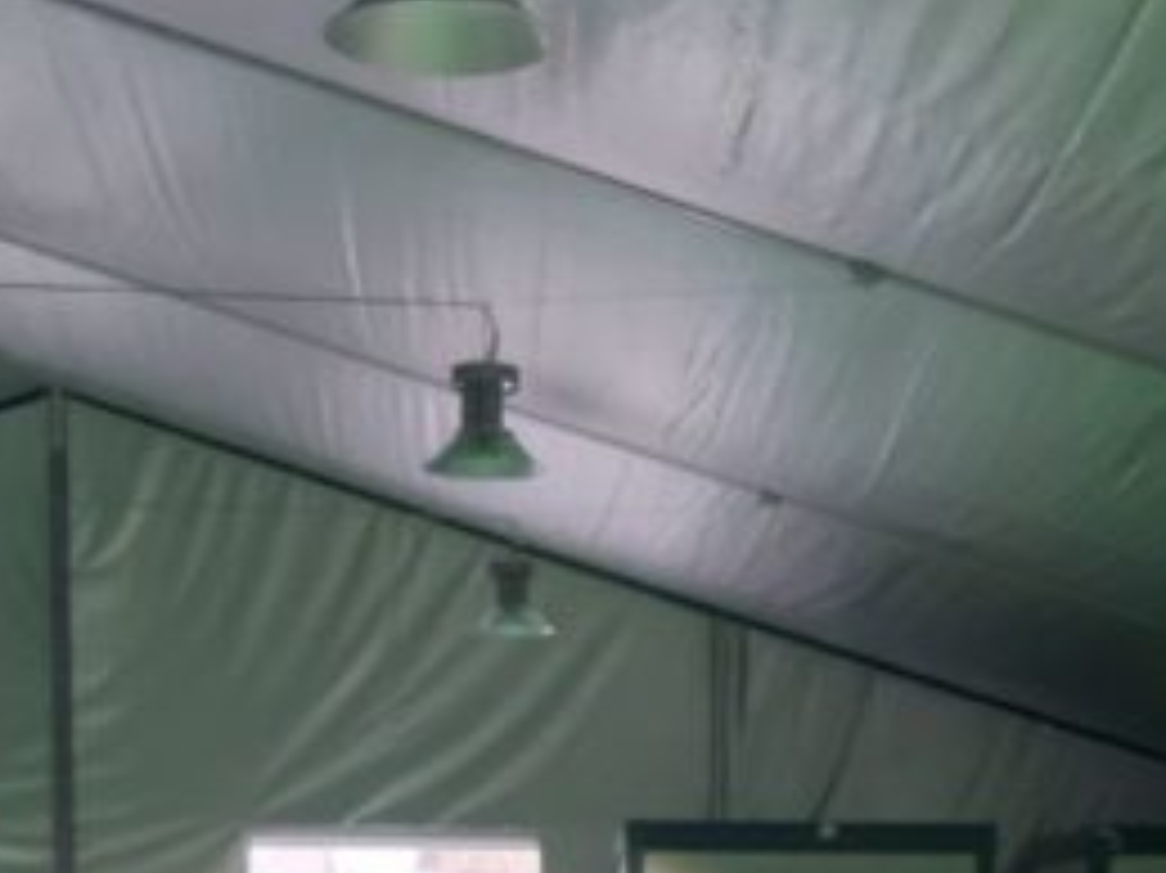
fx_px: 2693
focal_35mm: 80
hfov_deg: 24.4
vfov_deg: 17.0
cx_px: 576
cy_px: 1215
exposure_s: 1/50
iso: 125
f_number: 1.7
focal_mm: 3.93
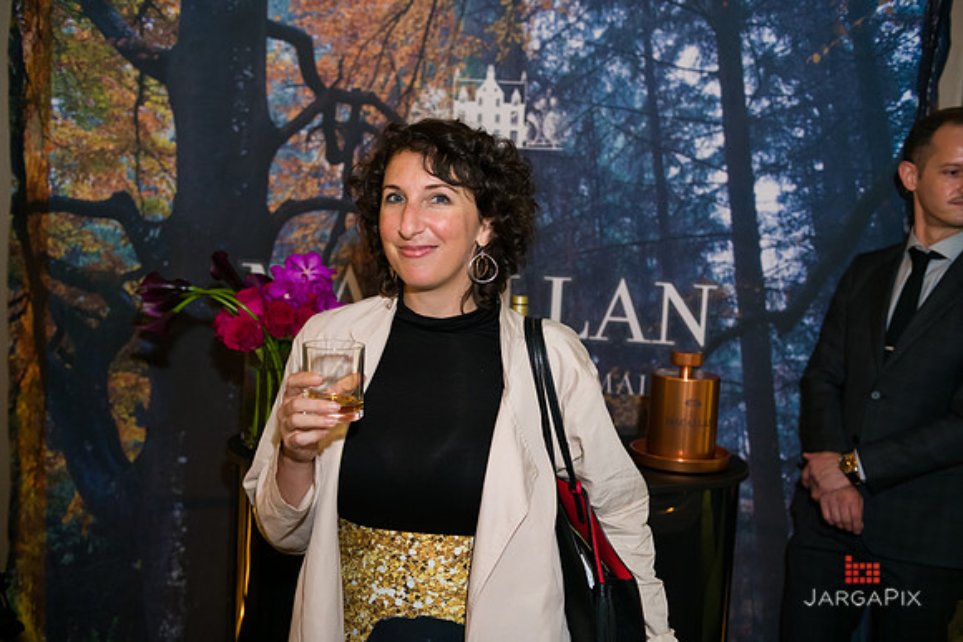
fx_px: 1017
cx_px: 482
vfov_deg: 35.1
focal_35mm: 38
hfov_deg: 50.7
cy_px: 321
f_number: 3.2
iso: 1600
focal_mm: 38
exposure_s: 1/125
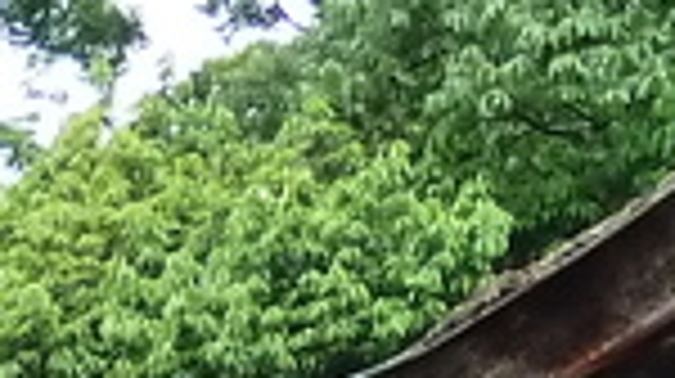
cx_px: -824
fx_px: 3898
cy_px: 1854
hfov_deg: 9.1
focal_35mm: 218
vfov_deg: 4.7
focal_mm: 4.1
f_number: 4
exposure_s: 1/125
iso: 200
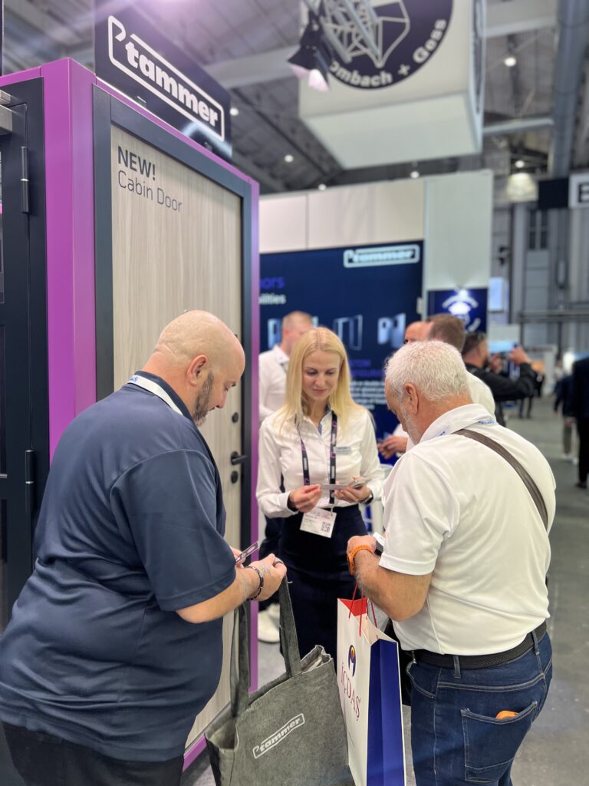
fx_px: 590
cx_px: 294
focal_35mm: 26
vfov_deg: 67.3
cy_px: 393
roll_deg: +0.7
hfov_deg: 53.1
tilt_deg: -3.3
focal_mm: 5.7
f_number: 1.5
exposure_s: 1/100
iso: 64
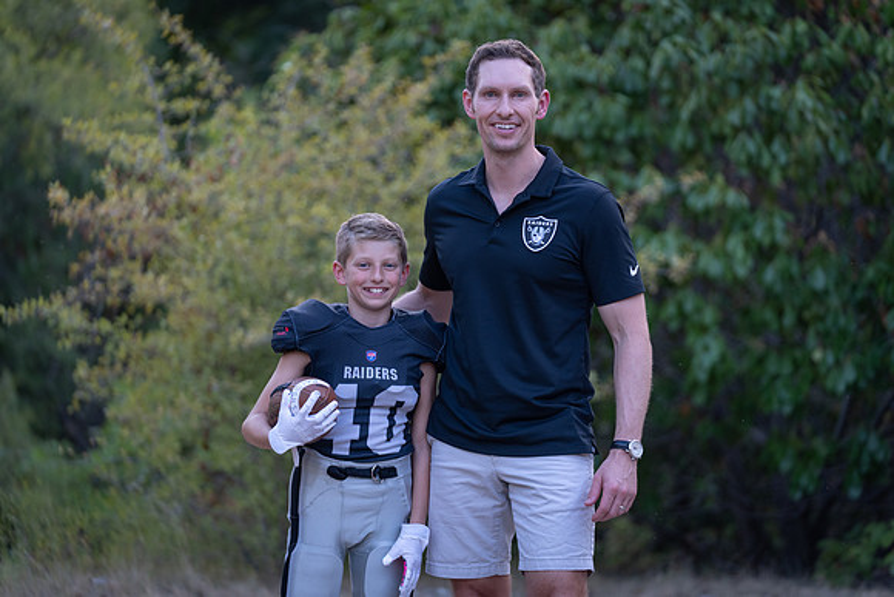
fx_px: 3378
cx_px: 447
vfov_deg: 10.1
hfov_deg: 15.1
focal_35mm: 136
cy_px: 298
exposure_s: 1/320
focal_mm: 136
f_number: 2.8
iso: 640
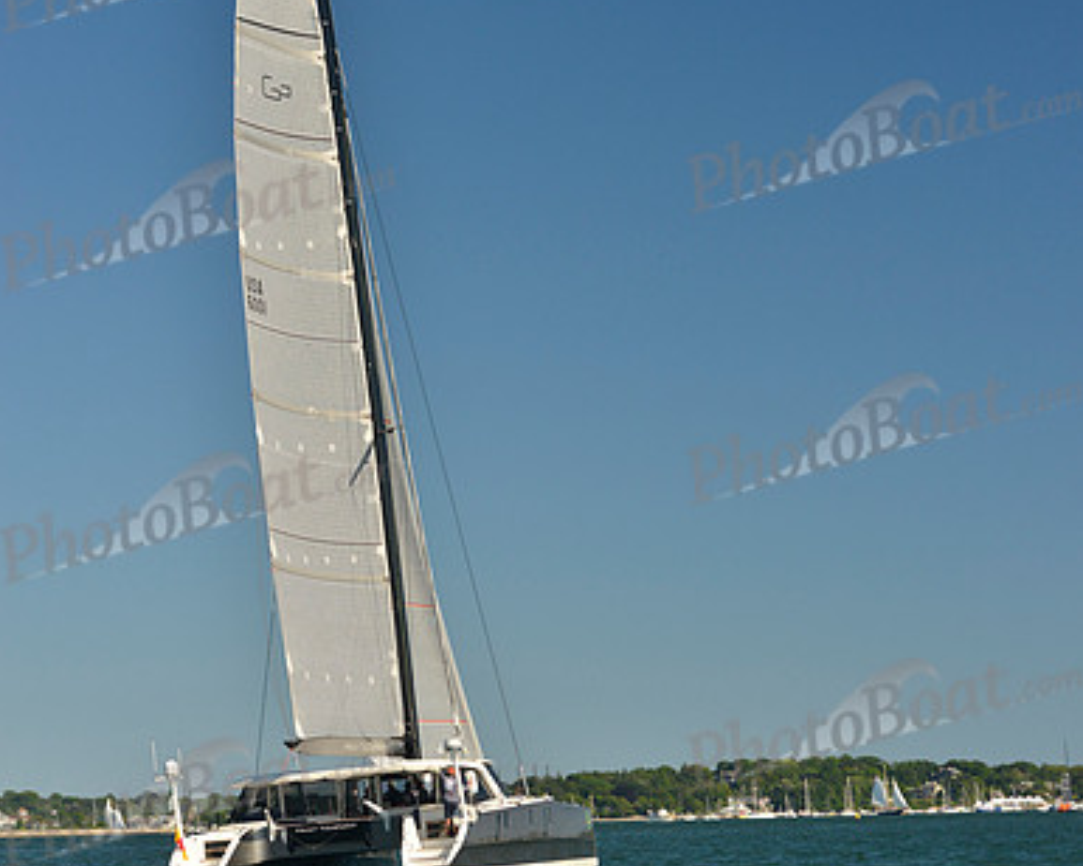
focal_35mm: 99
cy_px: 326
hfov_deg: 19.4
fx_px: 3173
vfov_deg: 15.5
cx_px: 542
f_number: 6.3
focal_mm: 70
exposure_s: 1/1250
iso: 400
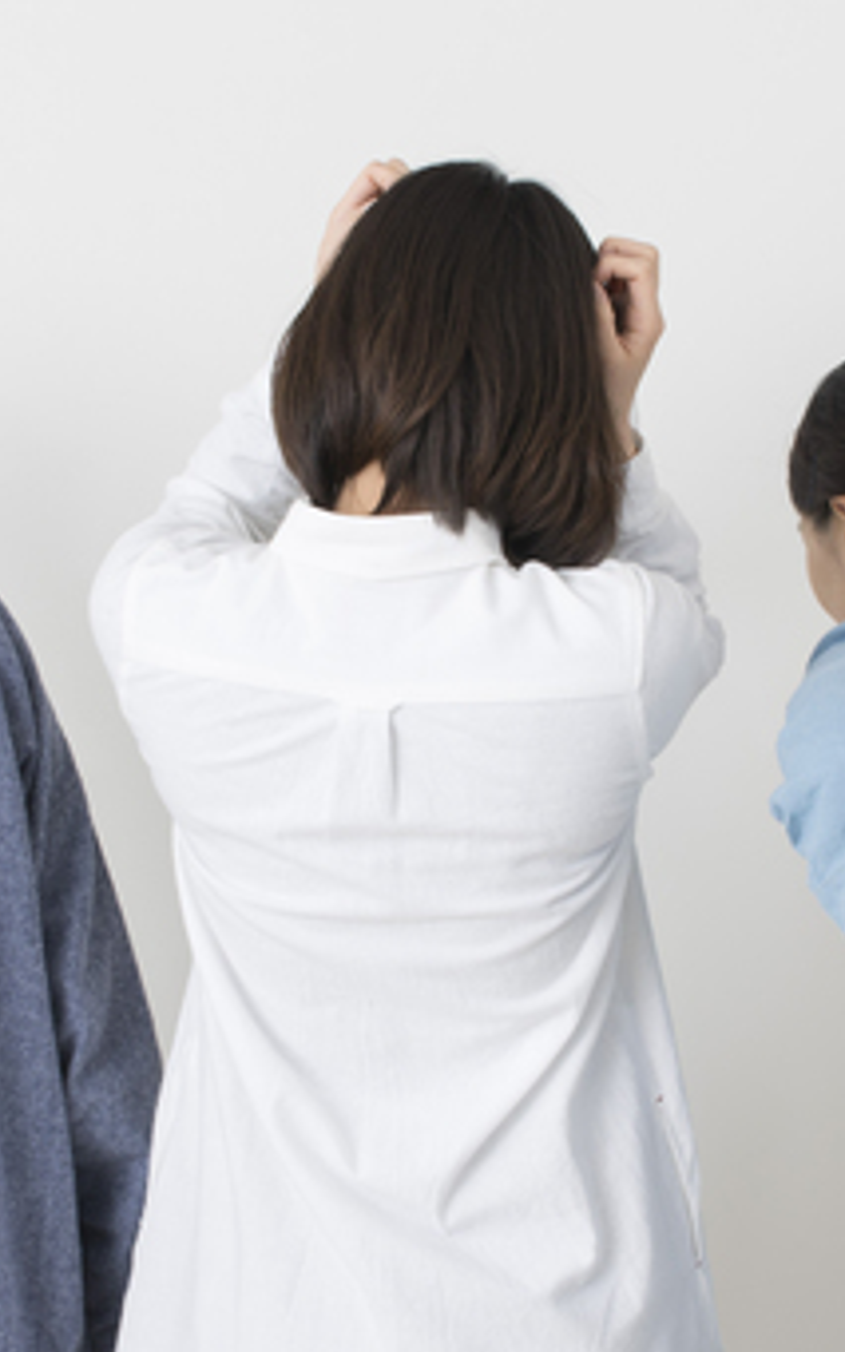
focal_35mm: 86
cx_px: 476
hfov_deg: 15.2
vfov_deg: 24.1
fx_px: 3170
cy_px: 759
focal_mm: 30
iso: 100
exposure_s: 1/160
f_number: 10
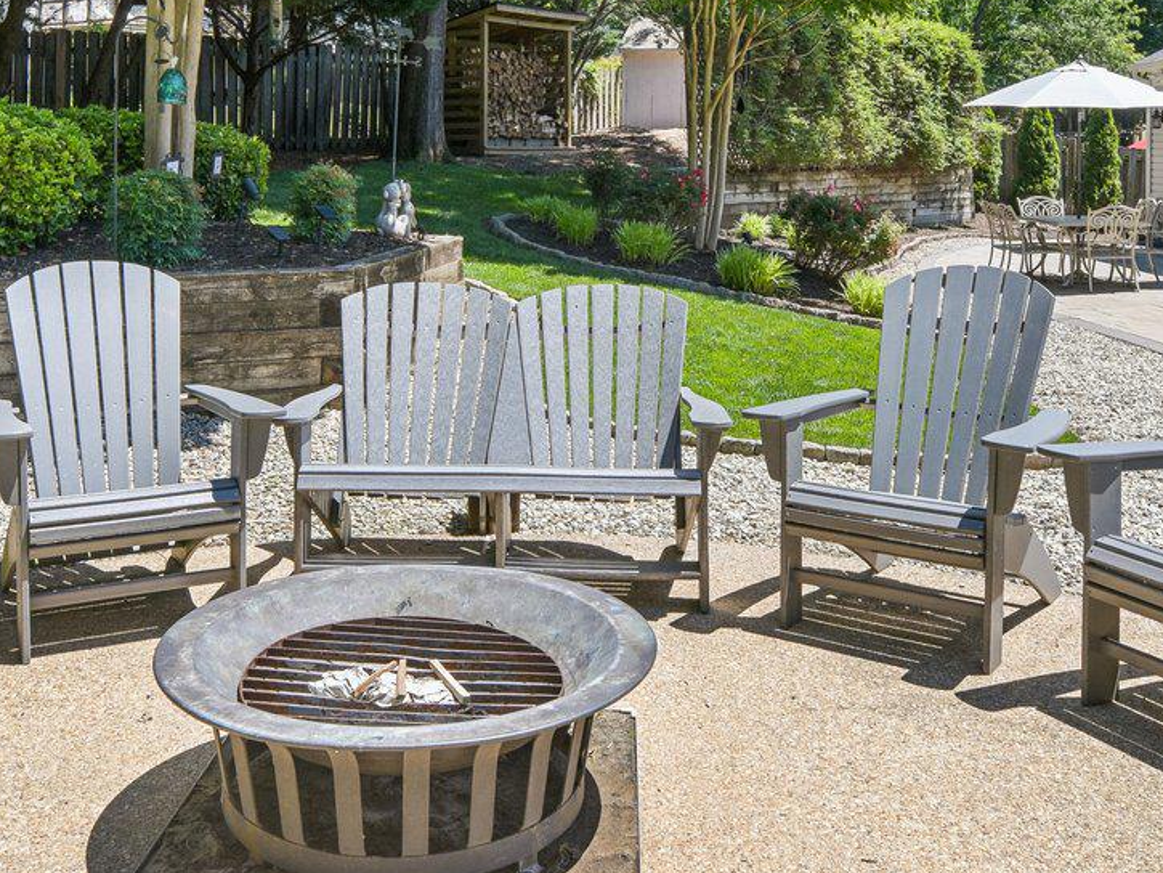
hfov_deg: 48.9
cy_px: 150
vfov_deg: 36.2
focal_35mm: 38
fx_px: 1277
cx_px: 526
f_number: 8
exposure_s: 1/160
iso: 100
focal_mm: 14
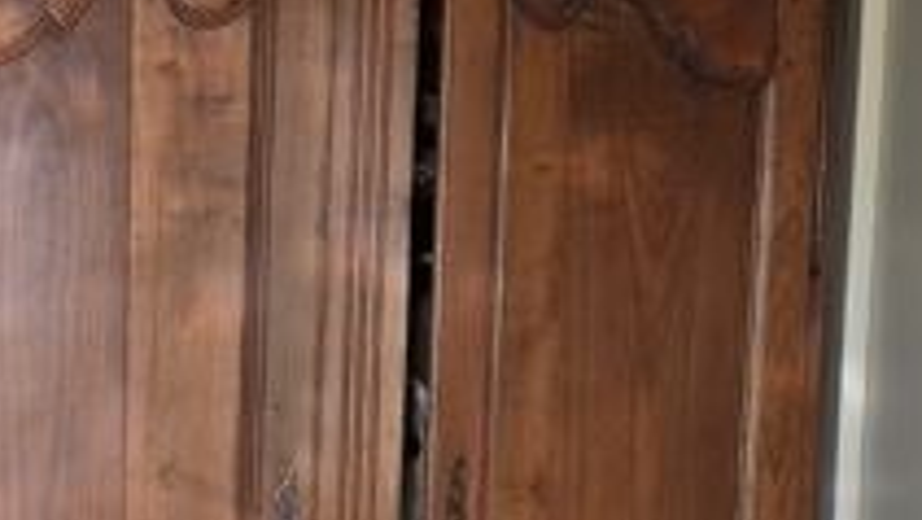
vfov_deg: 12.4
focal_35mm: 95
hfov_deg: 22.1
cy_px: 677
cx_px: 175
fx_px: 2324
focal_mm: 6.3
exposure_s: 1/180
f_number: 1.7
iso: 64
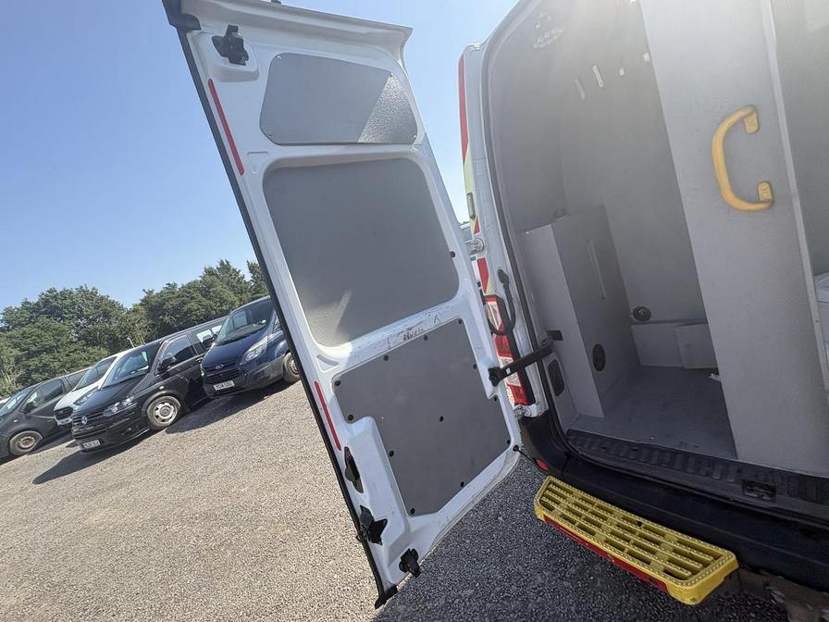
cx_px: 414
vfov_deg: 85.7
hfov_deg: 102.1
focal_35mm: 14
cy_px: 311
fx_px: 335
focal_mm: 2.22
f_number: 2.2
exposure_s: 1/541
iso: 64
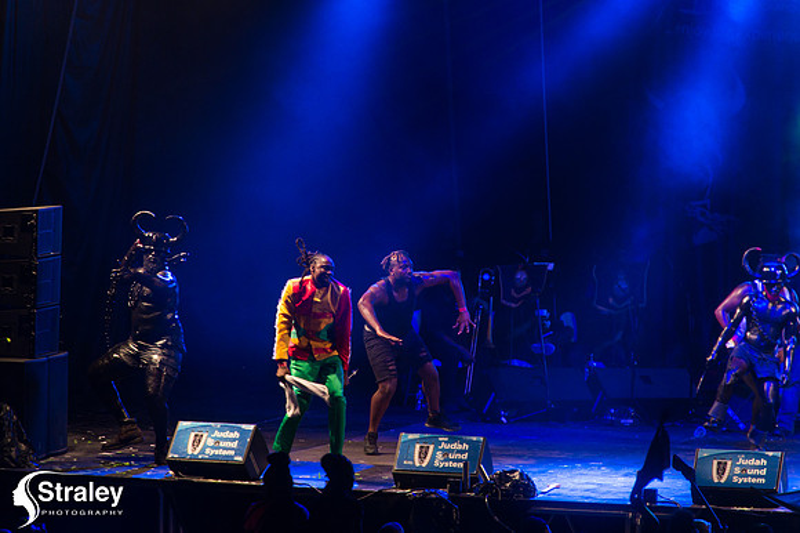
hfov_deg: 6.7
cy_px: 266
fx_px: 6885
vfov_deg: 4.4
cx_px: 400
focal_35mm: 310
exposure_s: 1/200
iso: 2500
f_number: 5.6
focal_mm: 310
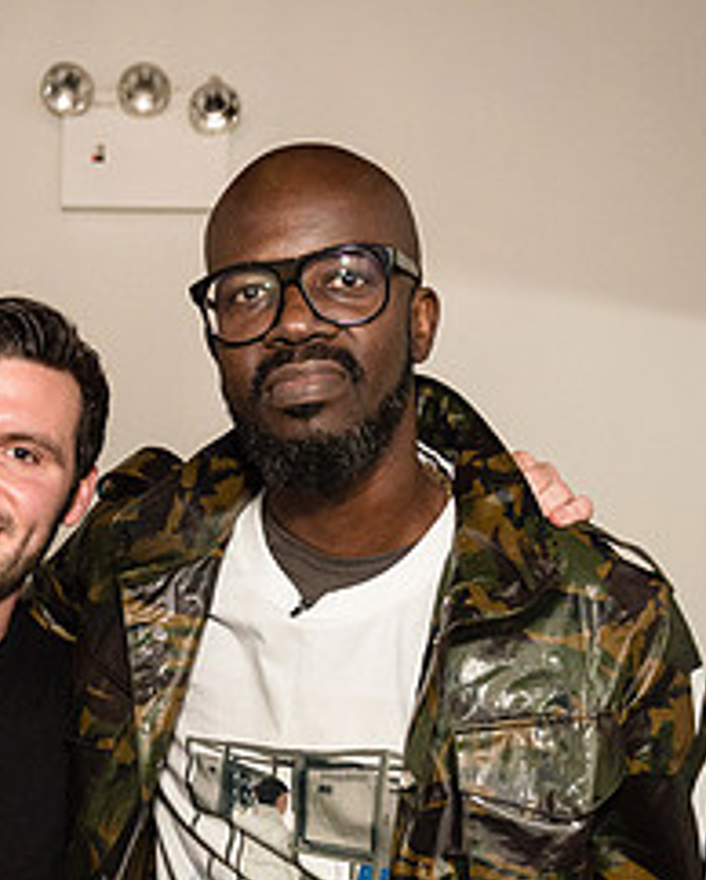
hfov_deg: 22.2
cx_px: 146
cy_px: 738
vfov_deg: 27.2
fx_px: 1774
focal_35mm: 68
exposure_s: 1/640
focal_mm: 26
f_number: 4
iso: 4000
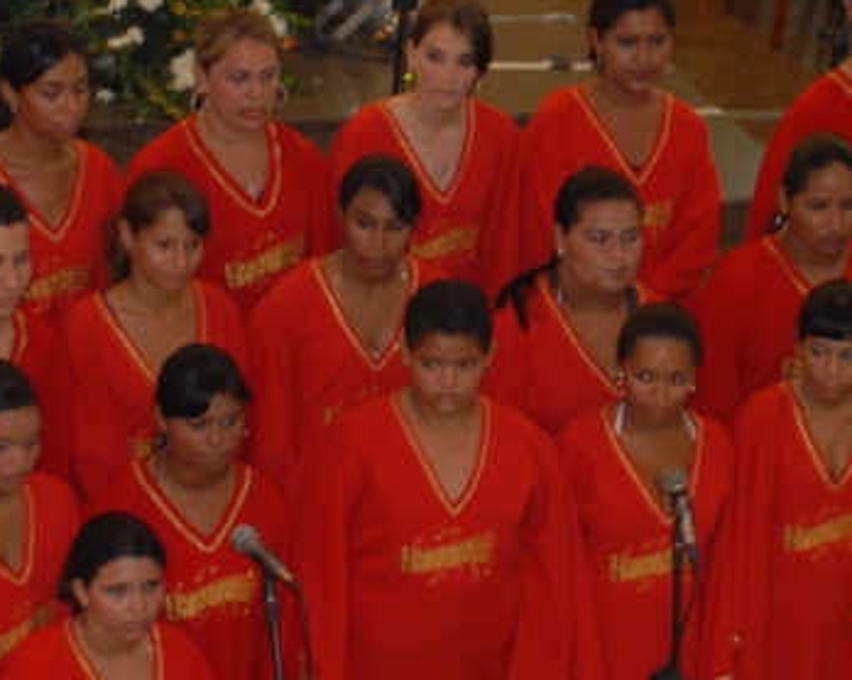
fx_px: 4183
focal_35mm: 166
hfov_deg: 11.6
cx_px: 558
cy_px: 500
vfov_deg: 9.3
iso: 200
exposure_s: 1/10
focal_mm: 40
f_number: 4.5
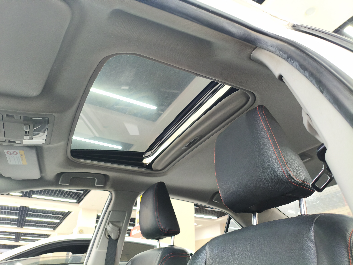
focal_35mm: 26
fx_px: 265
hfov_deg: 67.3
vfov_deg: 53.1
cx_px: 176
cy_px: 132
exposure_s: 1/50
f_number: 1.5
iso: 250
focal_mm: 4.94
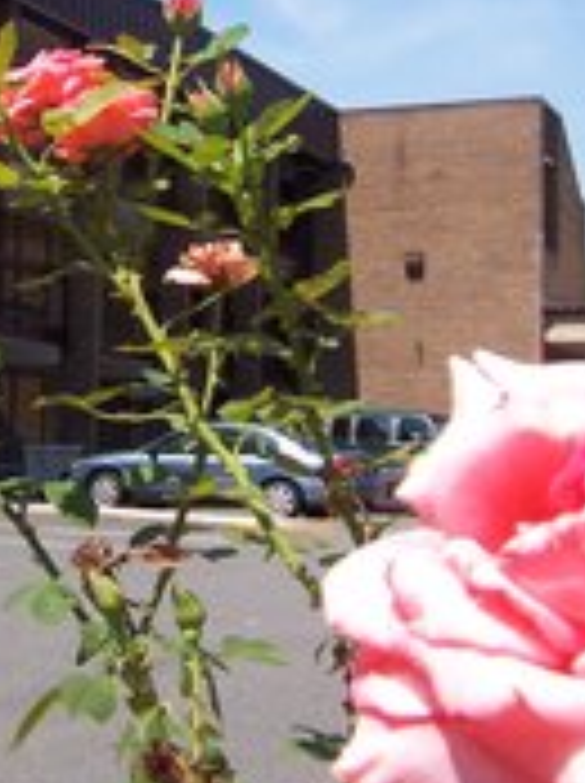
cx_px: 45
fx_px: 1649
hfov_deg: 19.7
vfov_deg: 26.5
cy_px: 234
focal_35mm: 73
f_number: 5.6
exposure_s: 1/350
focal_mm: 5.5
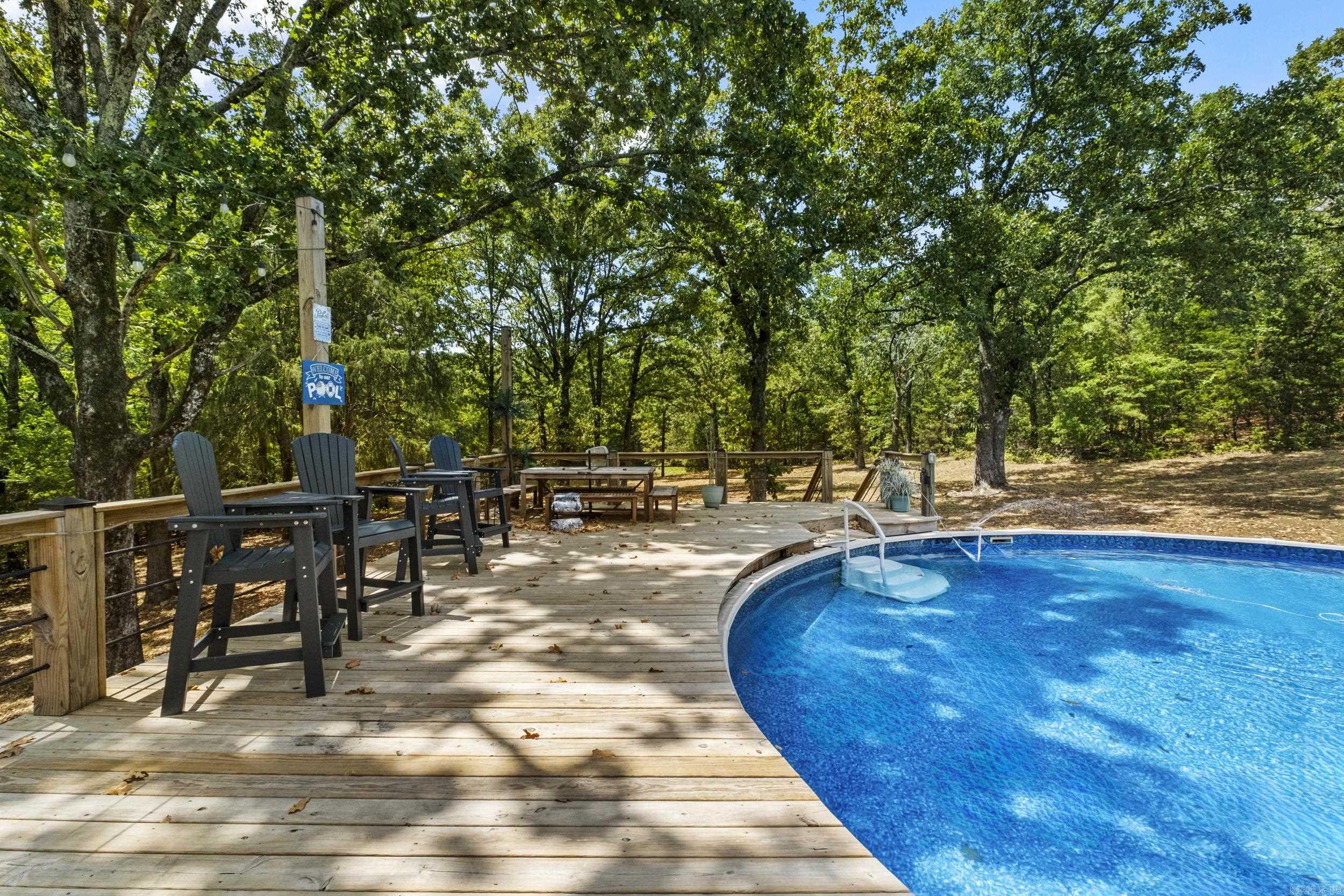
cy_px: 448
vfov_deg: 77.3
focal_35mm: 15
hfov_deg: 100.4
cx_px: 672
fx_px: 560
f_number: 9
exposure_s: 1/200
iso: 800
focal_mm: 10
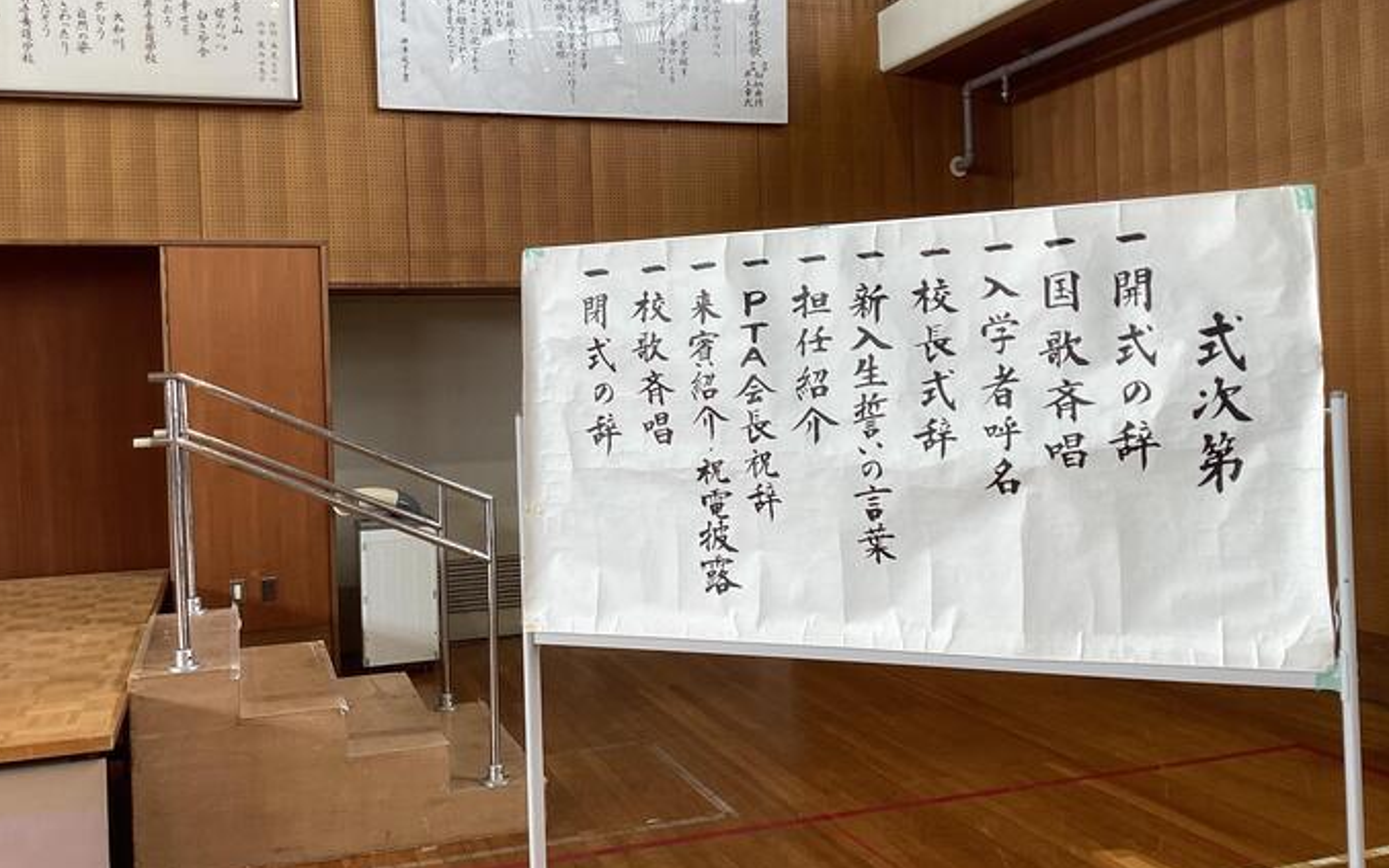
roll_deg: +1.0
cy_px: 366
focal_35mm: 34
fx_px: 1287
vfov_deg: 37.2
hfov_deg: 56.7
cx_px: 685
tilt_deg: -1.6
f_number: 2.4
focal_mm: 3.3
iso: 50
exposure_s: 1/60
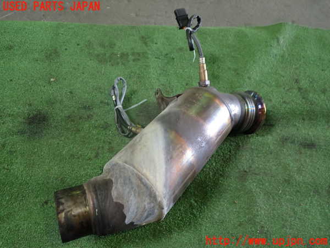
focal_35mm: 30
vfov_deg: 46.8
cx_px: 165
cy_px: 124
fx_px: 286
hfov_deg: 60.0
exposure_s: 1/30
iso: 320
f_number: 2.3
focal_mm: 5.4
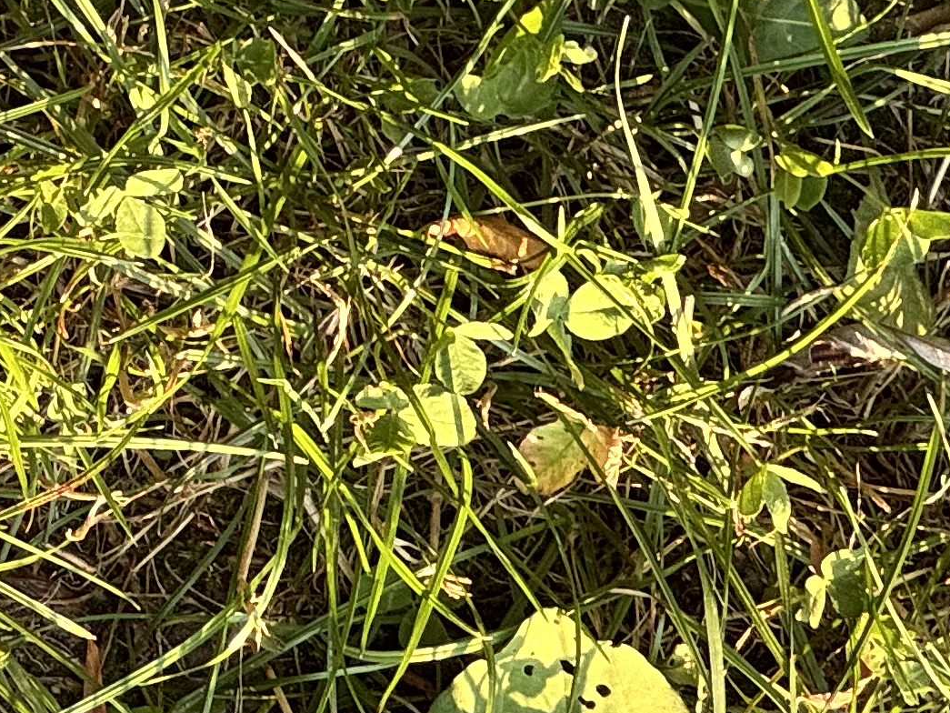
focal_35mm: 297
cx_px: -811
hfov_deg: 6.5
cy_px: -583
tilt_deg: -74.2
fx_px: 8152
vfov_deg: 4.9
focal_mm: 9
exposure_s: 1/99
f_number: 2.8
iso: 32
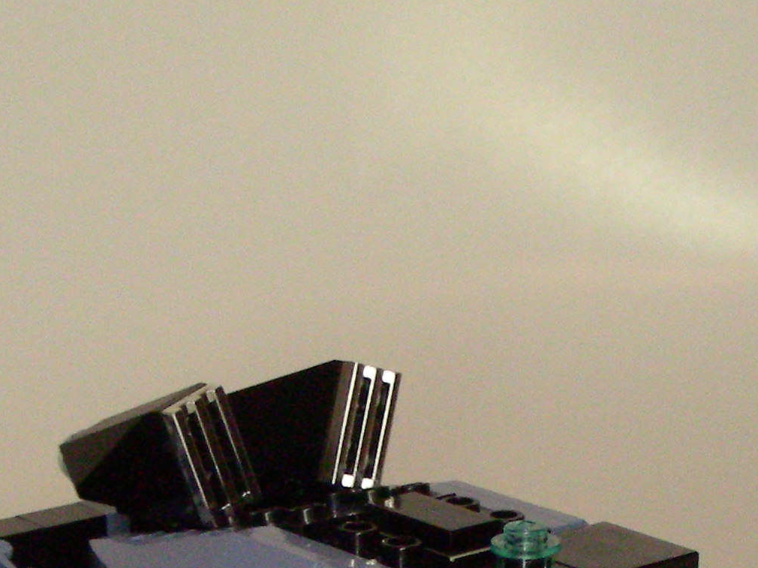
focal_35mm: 106
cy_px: 728
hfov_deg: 18.5
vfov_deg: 13.5
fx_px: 2321
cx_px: 531
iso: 400
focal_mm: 6.3
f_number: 3.5
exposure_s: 1/66
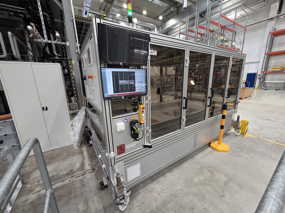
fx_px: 107
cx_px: 142
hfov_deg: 106.2
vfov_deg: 89.9
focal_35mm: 13
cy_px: 106
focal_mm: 2.2
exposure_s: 1/50
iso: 200
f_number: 1.9
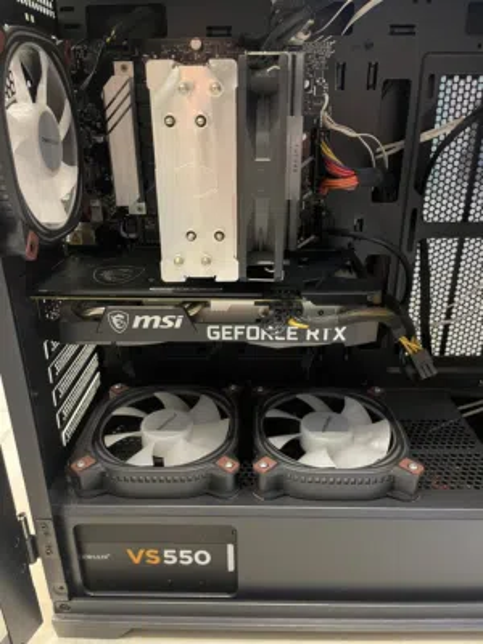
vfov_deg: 67.3
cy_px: 322
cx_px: 242
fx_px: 484
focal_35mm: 26
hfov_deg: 53.1
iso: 640
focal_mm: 4.2
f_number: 1.6
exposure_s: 1/33
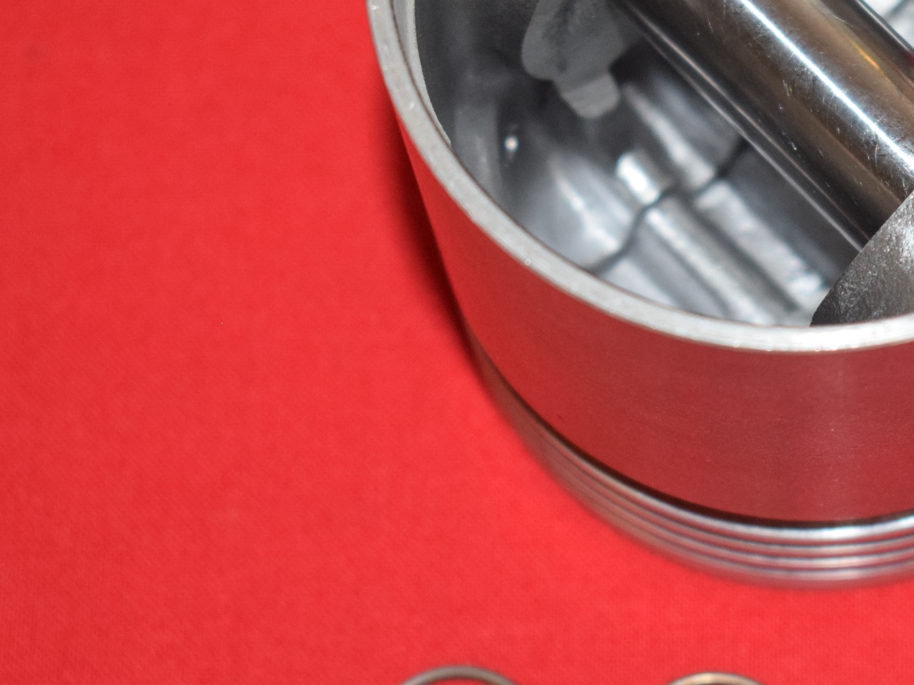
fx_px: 4043
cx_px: 880
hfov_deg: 12.8
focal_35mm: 153
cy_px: 73
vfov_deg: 9.6
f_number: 5
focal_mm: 45
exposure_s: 1/200
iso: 1250
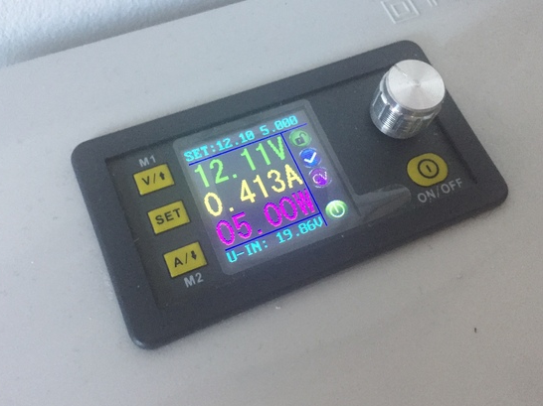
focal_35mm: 34
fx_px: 533
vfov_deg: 41.7
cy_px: 191
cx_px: 273
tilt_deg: -66.8
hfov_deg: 54.0
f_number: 2.2
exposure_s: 1/25
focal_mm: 4.15
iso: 250
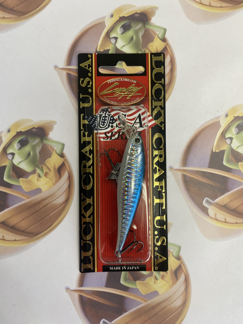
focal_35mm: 26
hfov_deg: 53.1
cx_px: 122
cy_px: 162
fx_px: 243
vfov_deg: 67.3
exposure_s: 1/120
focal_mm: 4.25
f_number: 1.8
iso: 125
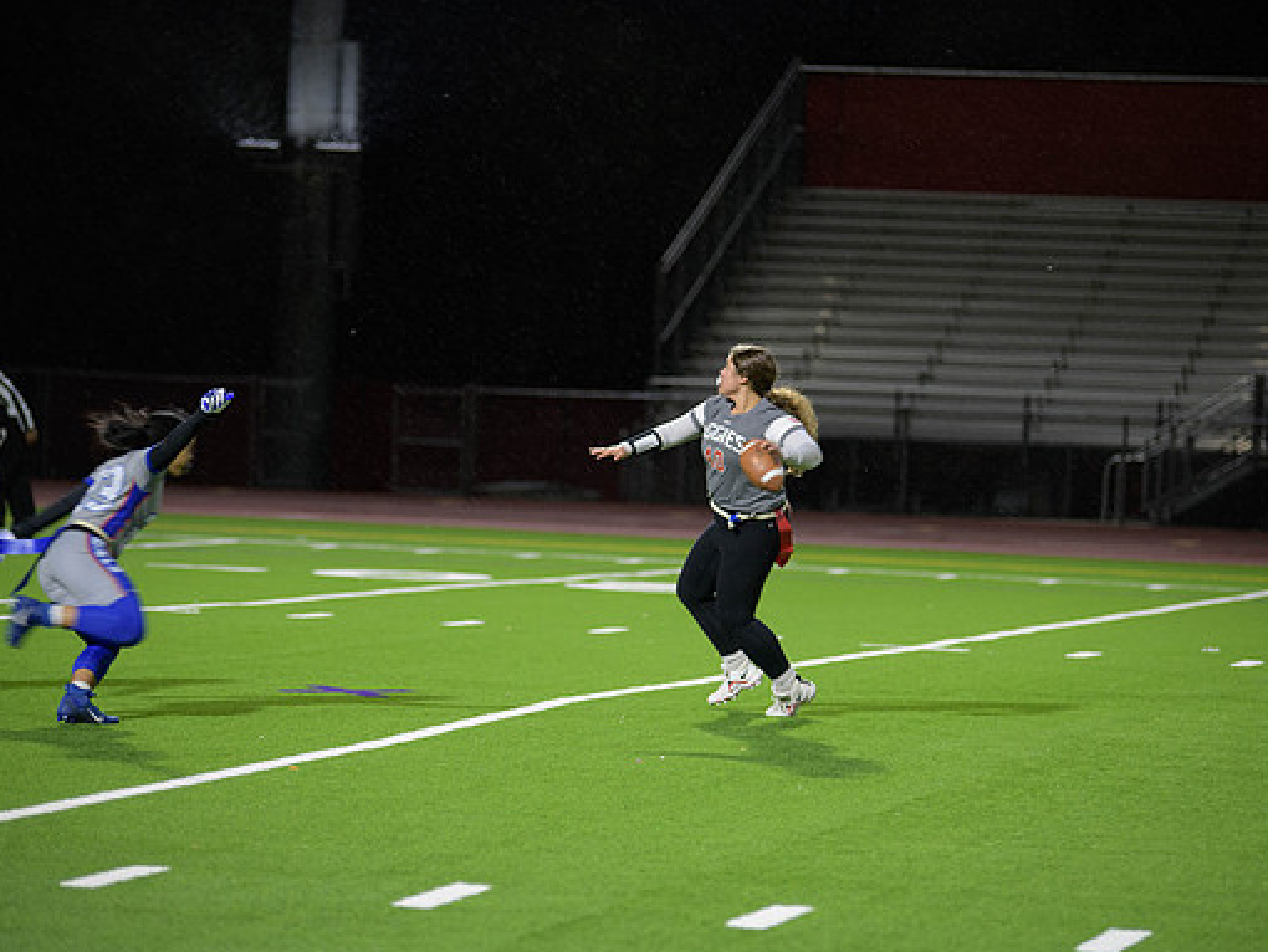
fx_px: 5607
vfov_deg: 9.7
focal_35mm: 153
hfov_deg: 12.9
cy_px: 476
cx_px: 649
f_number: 2.8
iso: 1100
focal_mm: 140
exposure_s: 1/200
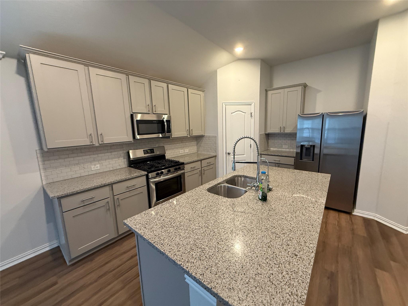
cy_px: 153
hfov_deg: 102.1
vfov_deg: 85.7
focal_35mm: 14
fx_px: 165
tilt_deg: -7.1
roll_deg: +2.8
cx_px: 204
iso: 320
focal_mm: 2.22
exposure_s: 1/60
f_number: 2.2
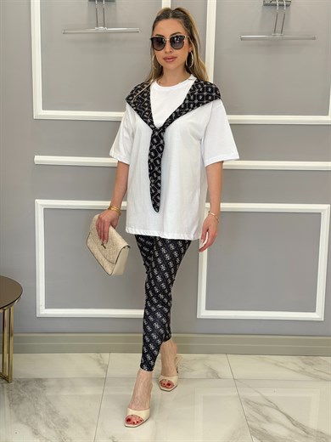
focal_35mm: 48
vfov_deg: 39.7
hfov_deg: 30.3
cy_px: 221
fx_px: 612
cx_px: 166
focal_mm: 6.76
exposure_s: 1/121
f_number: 1.78
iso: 64
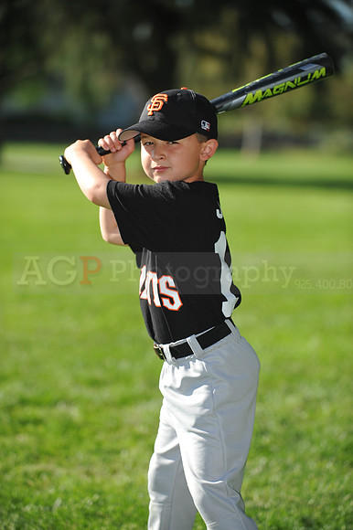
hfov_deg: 9.5
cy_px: 265
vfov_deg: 14.2
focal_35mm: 145
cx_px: 176
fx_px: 2135
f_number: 4
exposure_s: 1/1250
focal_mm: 145
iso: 200
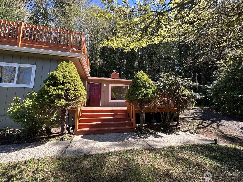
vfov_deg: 85.7
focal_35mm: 14
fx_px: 98
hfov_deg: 102.1
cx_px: 122
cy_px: 91
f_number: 2.2
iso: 40
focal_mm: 2.22
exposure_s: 1/207
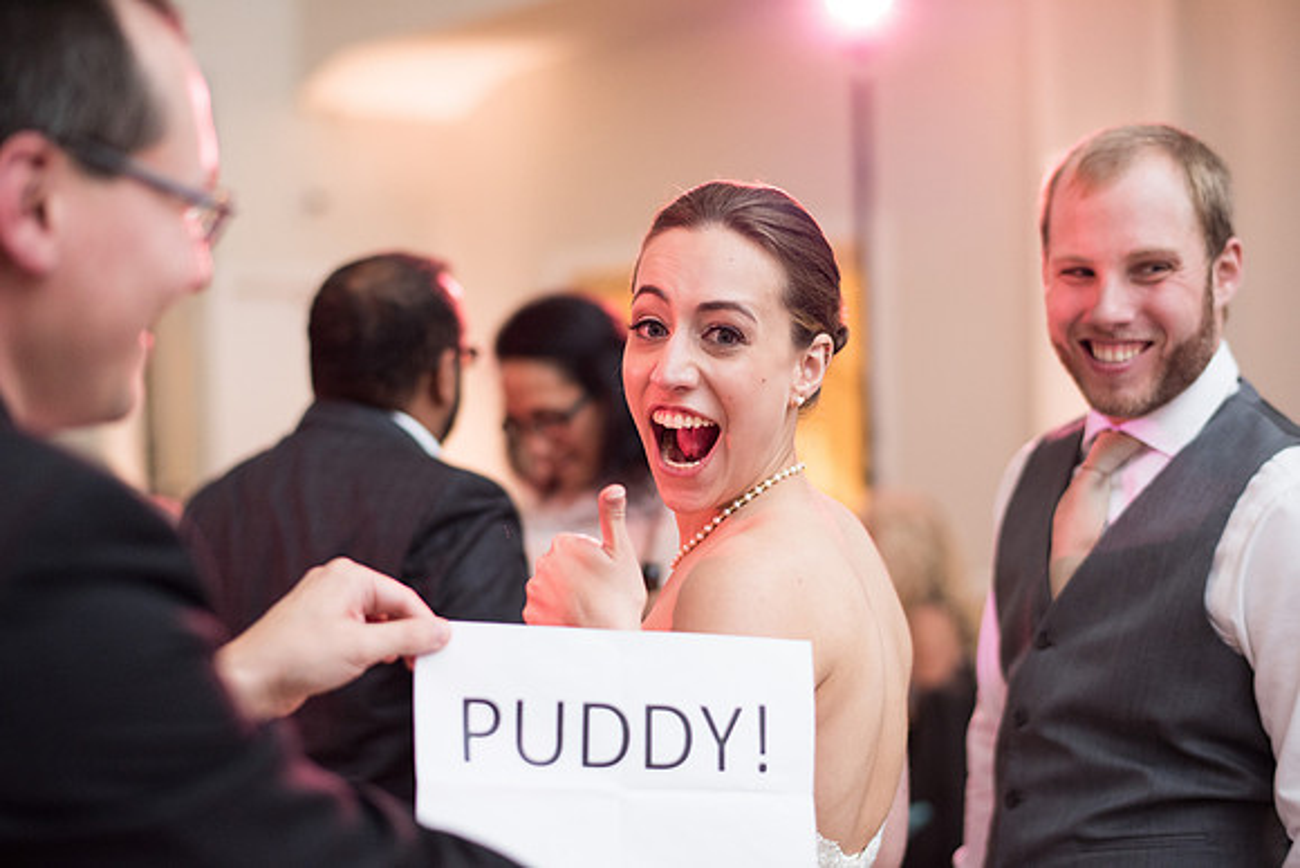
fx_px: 2095
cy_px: 434
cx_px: 650
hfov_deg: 34.5
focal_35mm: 58
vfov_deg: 23.4
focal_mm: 58
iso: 1000
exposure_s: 1/200
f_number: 2
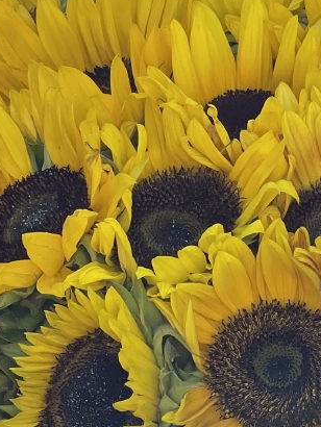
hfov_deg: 6.4
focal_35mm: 234
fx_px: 2890
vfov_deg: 8.5
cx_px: 122
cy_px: 225
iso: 20
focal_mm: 7.5
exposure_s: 1/464
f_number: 2.2
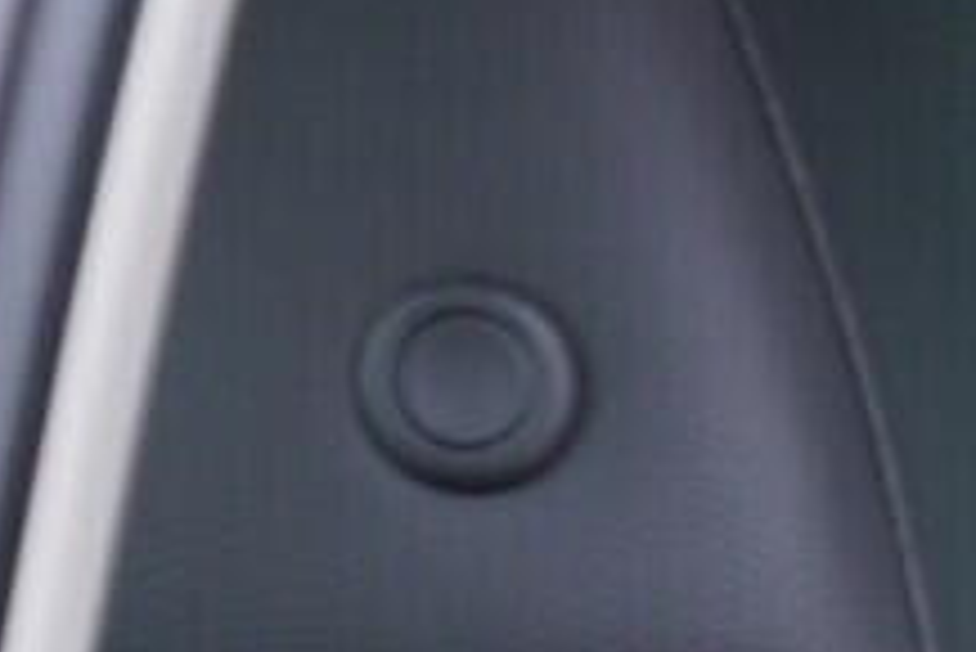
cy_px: 1740
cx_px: 3027
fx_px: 6484
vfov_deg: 5.5
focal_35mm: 239
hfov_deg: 7.5
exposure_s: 1/40
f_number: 2.8
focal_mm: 24
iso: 250
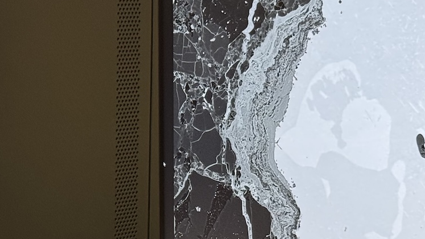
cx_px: 181
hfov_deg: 17.0
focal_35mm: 126
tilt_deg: -11.0
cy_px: 206
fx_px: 1420
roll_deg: -0.7
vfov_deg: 9.6
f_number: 1.78
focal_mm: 6.76
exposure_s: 1/60
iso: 125
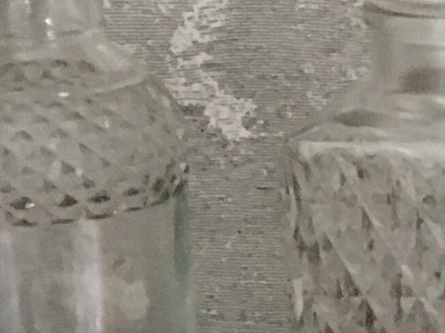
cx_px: 1040
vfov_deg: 8.2
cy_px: 75
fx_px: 2313
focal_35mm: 180
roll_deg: -0.4
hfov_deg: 9.8
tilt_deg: -11.1
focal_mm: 4.15
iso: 400
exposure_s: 1/17
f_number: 2.2
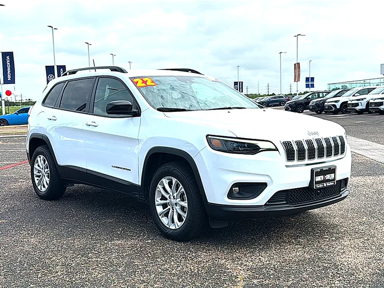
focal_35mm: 37
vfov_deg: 38.7
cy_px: 144
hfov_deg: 50.1
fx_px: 410
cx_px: 192
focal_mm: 6.86
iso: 80
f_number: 1.78
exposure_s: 1/5051
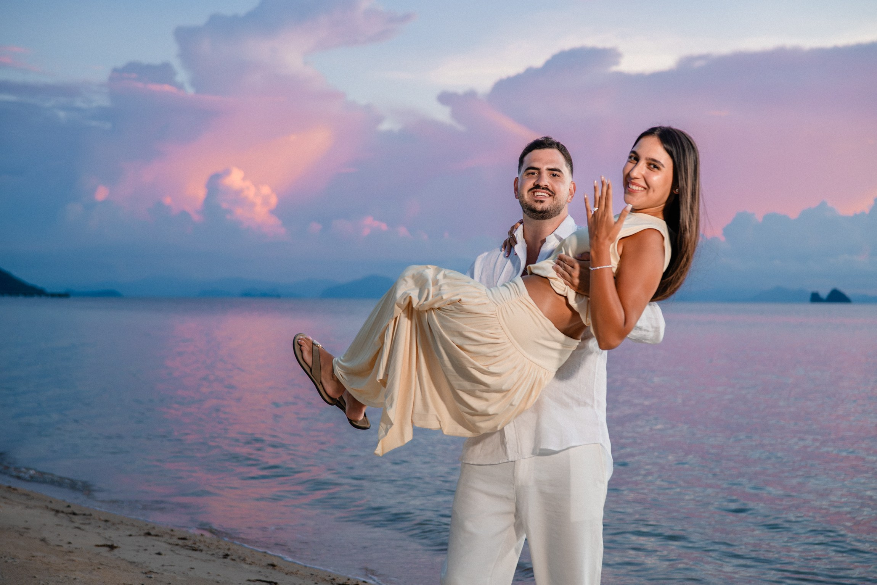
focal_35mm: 51
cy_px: 292
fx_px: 1245
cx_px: 438
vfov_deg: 26.4
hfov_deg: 38.8
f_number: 3.2
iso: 1600
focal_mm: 50
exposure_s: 1/400
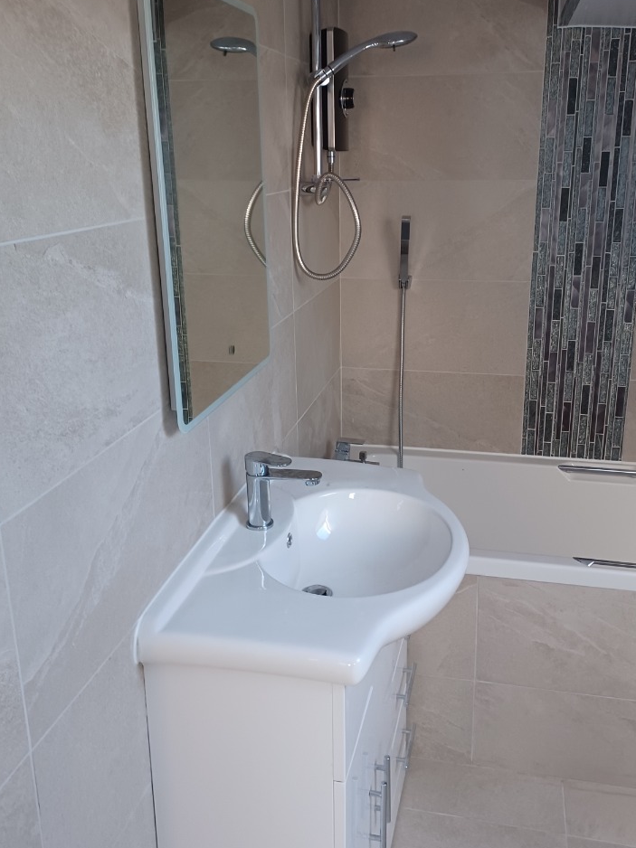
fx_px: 784
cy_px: 384
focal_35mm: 32
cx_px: 341
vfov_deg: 56.7
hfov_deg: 44.1
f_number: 1.8
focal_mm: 4.6
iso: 250
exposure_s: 1/50
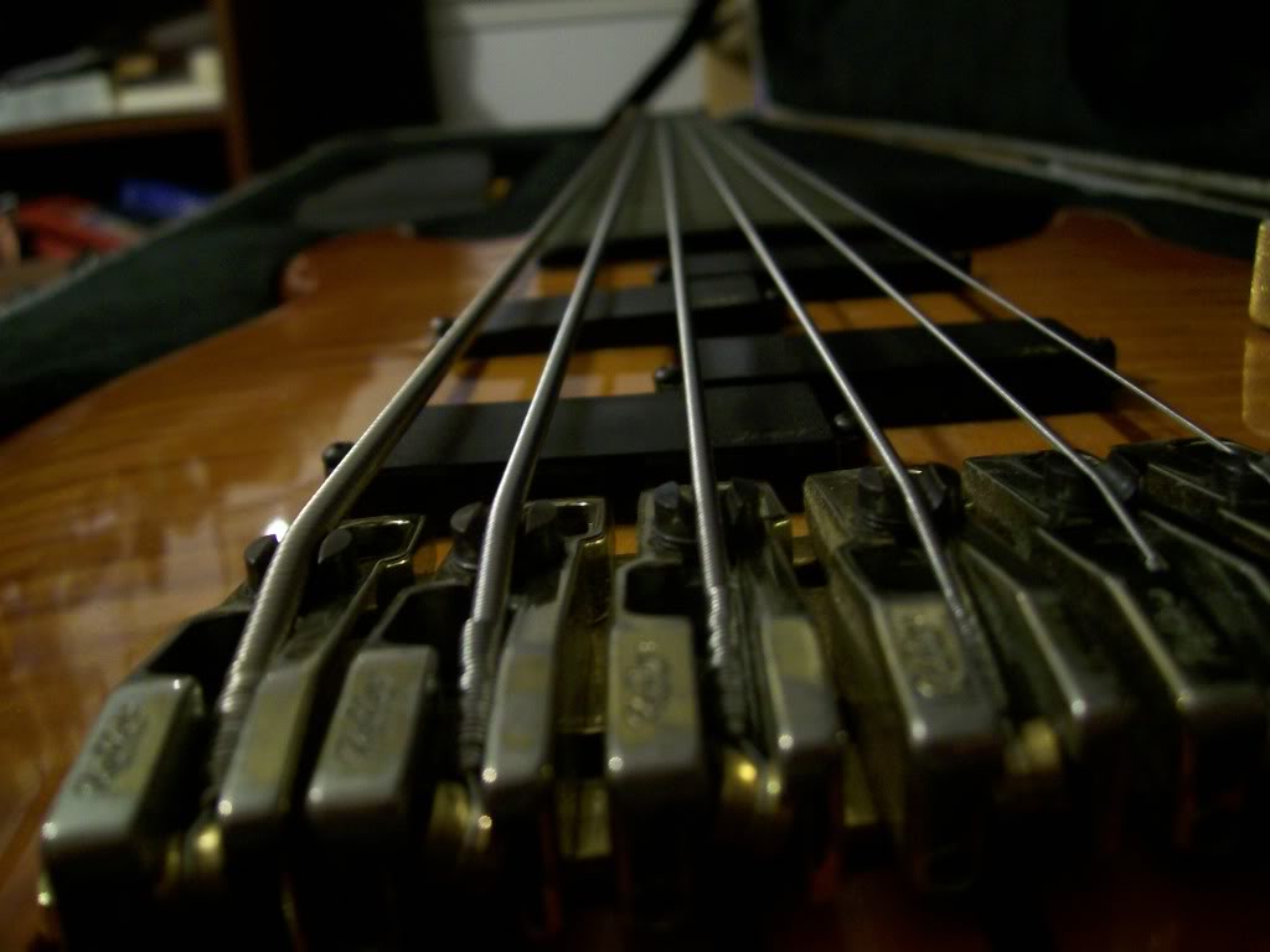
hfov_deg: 52.6
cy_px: 476
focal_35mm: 35
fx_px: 1284
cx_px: 635
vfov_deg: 40.7
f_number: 2.8
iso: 160
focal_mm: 5.8
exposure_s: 1/8
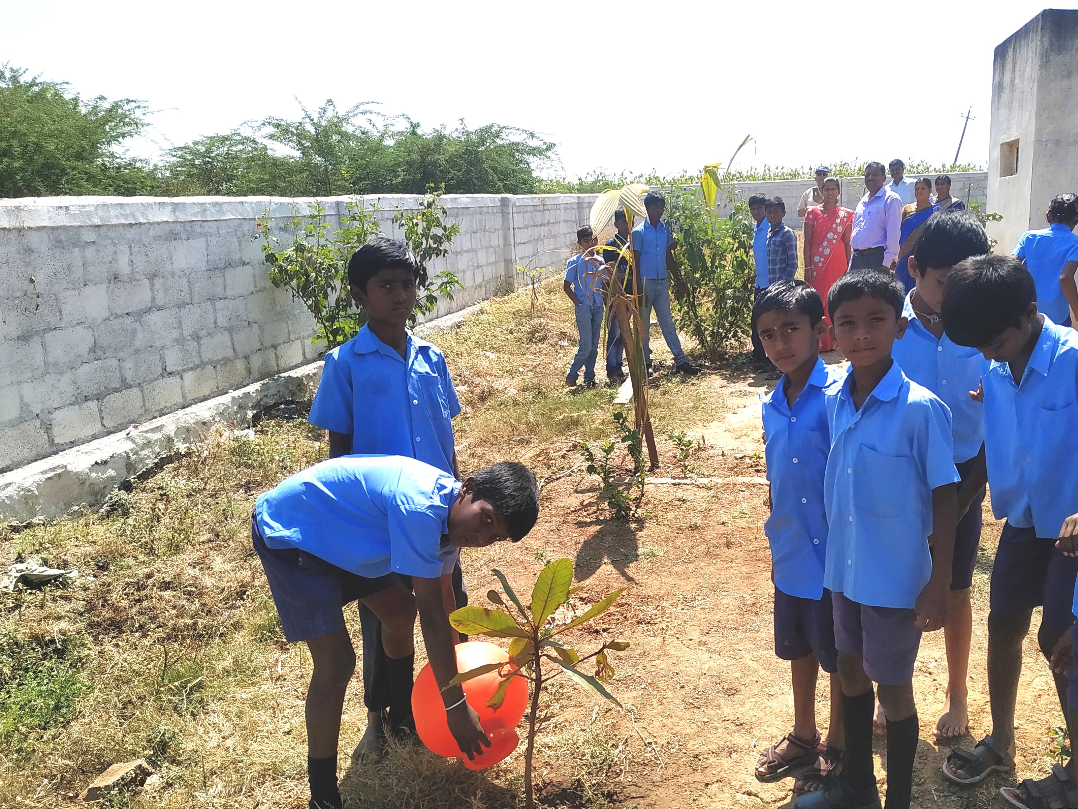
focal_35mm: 30
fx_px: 934
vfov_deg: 46.8
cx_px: 668
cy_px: 431
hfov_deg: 59.3
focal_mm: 3.94
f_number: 1.9
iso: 125
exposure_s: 1/2486
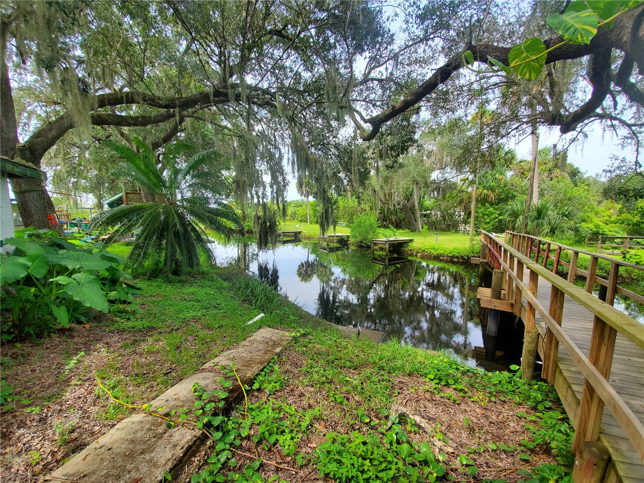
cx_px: 322
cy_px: 242
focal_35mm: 13
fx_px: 242
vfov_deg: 89.9
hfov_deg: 106.2
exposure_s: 1/268
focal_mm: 1.8
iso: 50
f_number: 2.2
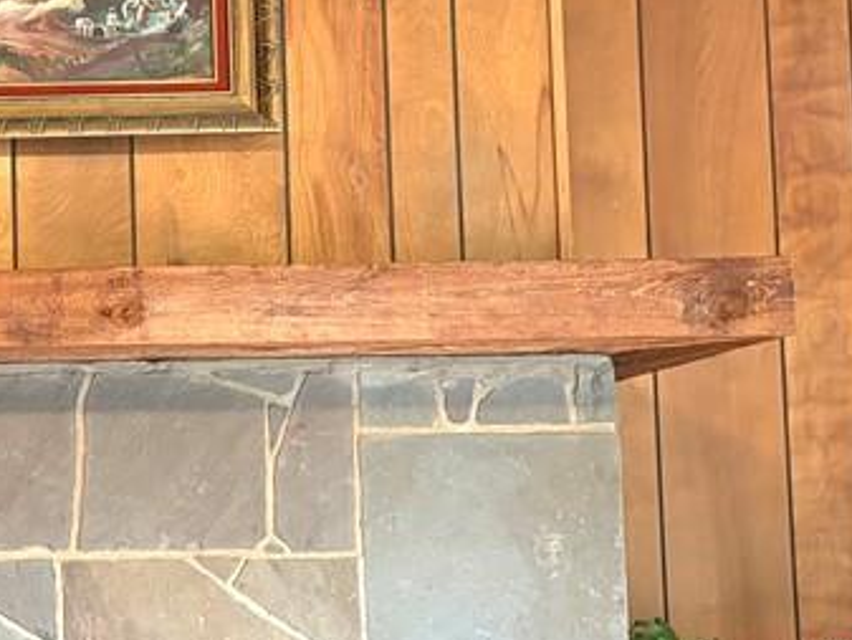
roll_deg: +0.9
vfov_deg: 18.6
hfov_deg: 22.2
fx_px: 1945
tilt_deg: +4.6
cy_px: 455
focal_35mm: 79
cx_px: -255
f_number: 1.6
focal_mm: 5.96
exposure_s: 1/40
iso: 400
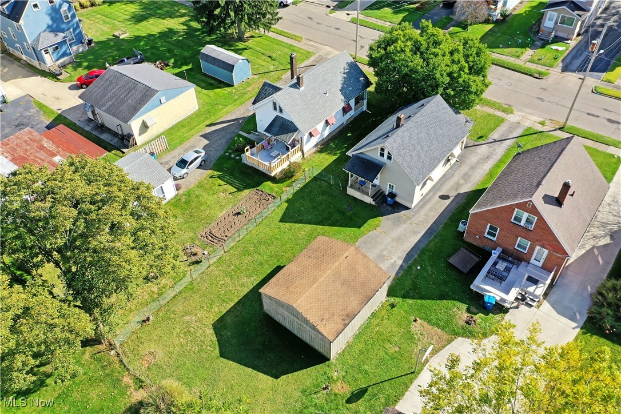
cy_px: 207
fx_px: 483
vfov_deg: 46.4
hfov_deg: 65.5
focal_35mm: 28
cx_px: 310
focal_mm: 10.26
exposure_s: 1/240
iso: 100
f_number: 5
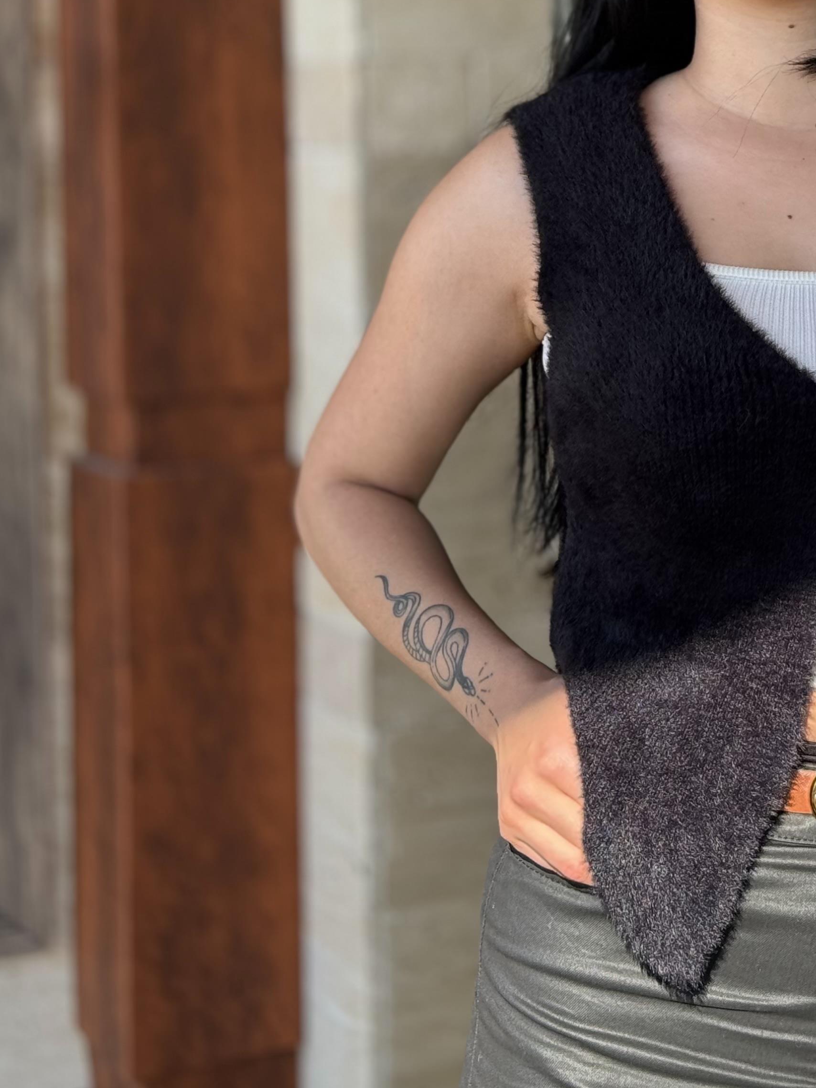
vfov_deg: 22.6
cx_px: 684
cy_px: 171
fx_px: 2671
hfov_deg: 17.2
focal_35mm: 85
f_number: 1.78
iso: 64
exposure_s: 1/221
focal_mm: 6.76
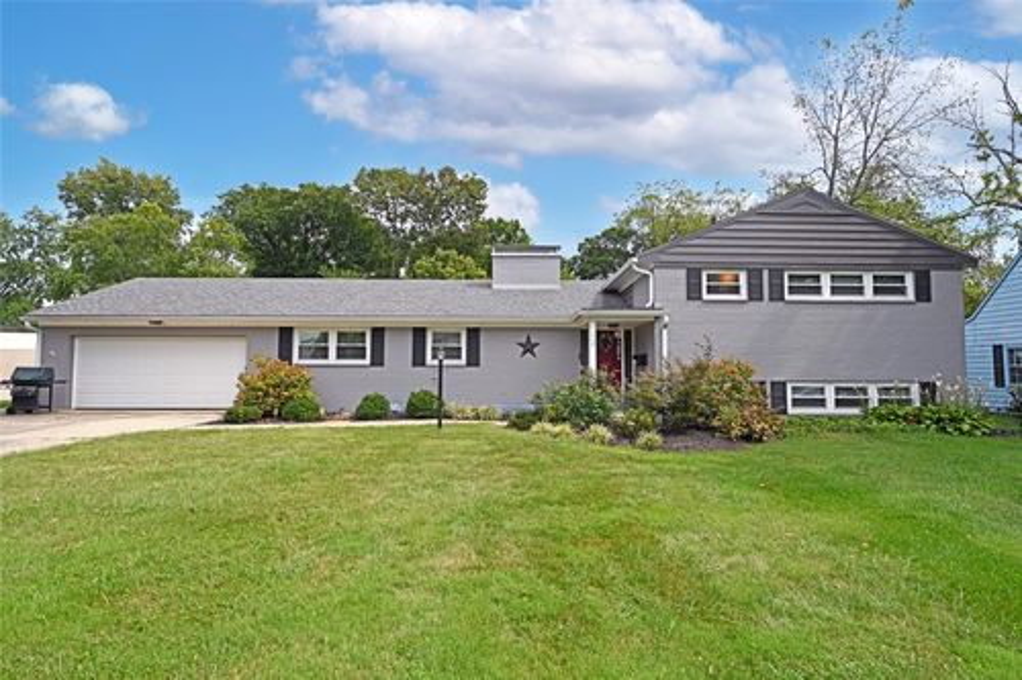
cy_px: 340
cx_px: 511
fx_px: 511
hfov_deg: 90.0
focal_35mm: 18
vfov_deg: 67.3
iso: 100
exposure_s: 1/320
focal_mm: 18
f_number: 7.1
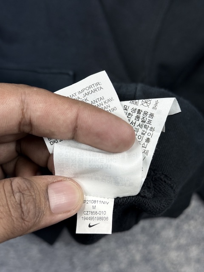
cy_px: 136
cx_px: 102
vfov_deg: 39.7
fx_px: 377
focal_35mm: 48
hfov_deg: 30.3
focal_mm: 6.76
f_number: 1.78
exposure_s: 1/151
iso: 50
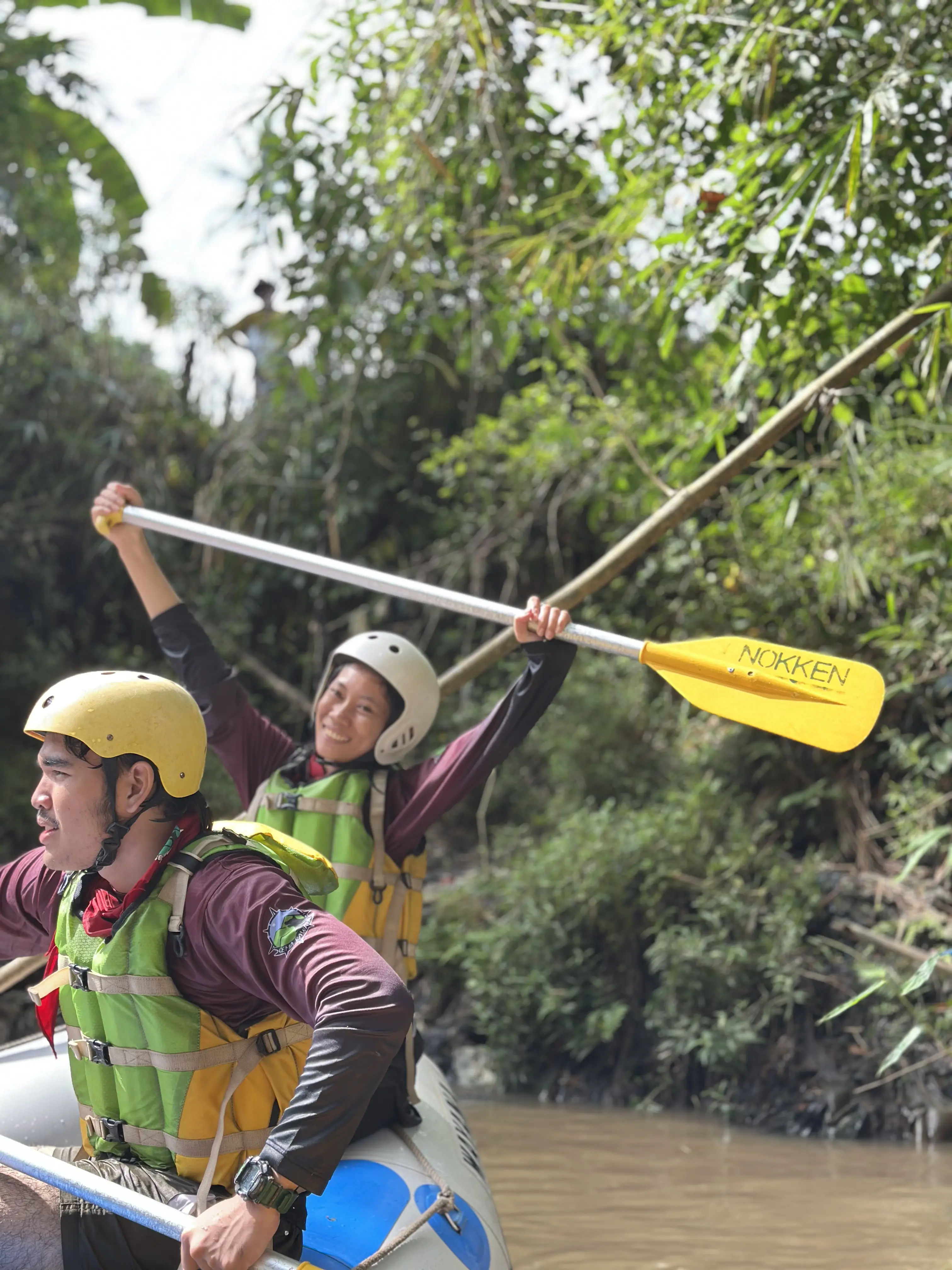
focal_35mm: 48
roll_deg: +1.9
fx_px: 1760
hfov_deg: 30.3
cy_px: 635
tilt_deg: +6.2
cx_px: 476
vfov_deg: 39.7
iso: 80
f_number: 1.78
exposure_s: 1/484
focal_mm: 6.86
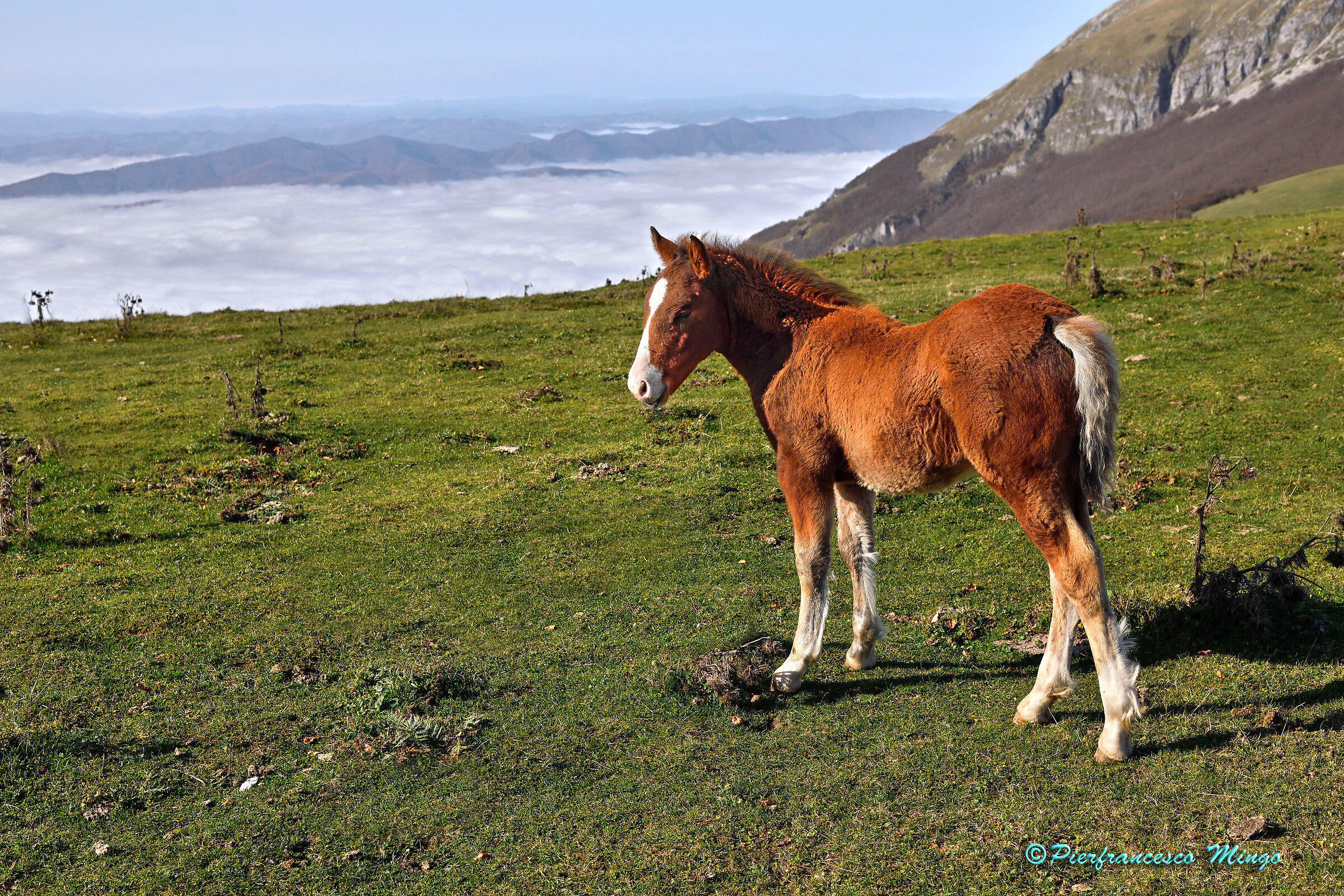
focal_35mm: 44
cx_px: 672
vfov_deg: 30.5
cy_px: 448
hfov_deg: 44.5
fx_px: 1643
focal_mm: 44
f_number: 8
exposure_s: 1/2000
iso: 250
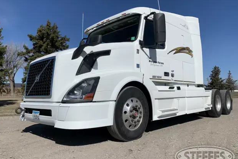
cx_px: 120
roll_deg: +1.4
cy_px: 80
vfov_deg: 46.4
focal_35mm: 28
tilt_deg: +2.1
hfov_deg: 65.5
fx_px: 185
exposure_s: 1/6897
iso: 25
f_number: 1.8
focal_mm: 4.25
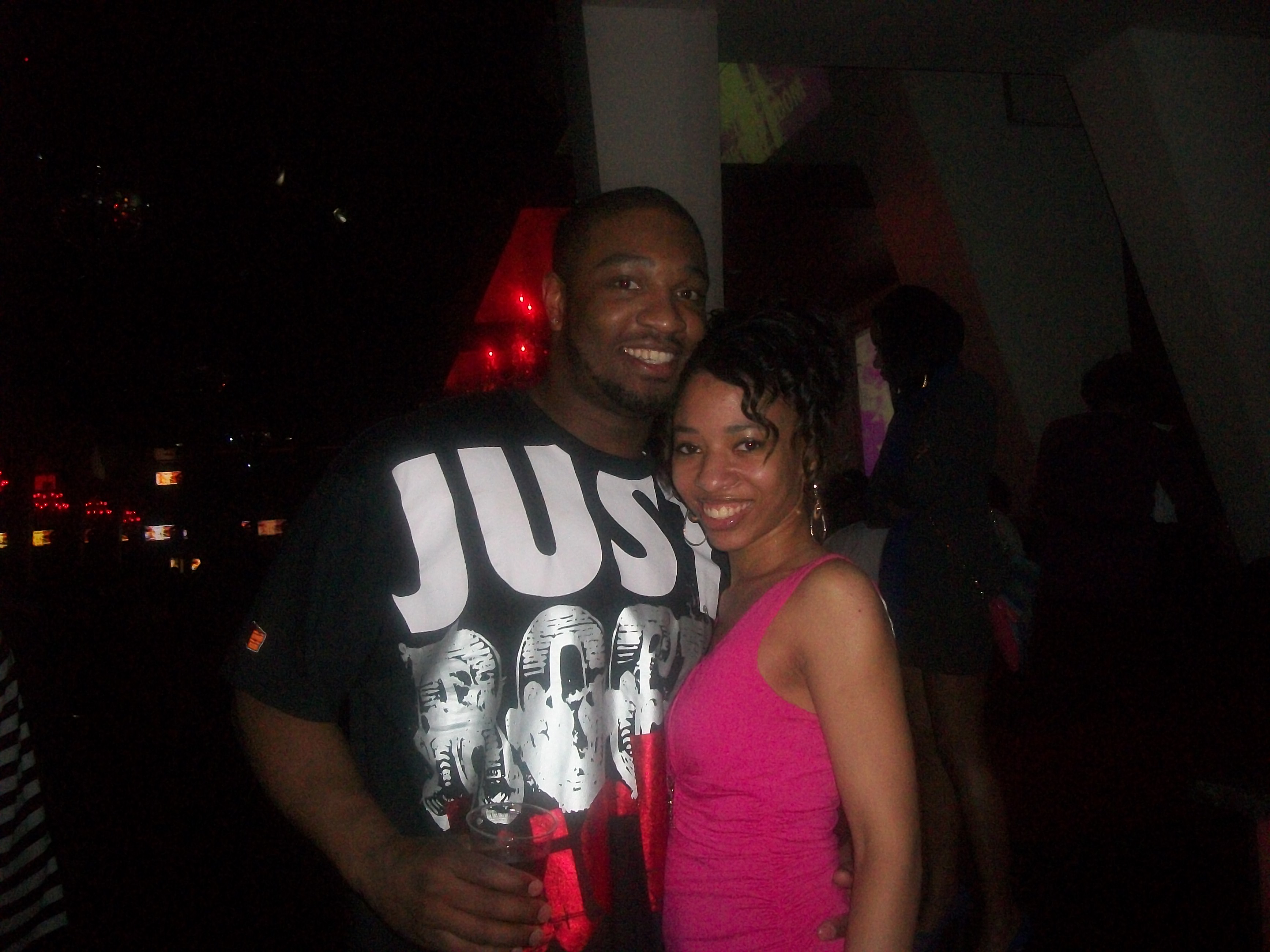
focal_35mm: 32
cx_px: 635
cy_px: 476
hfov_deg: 56.8
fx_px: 1174
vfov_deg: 44.2
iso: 400
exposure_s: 1/125
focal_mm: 5.7
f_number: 2.9
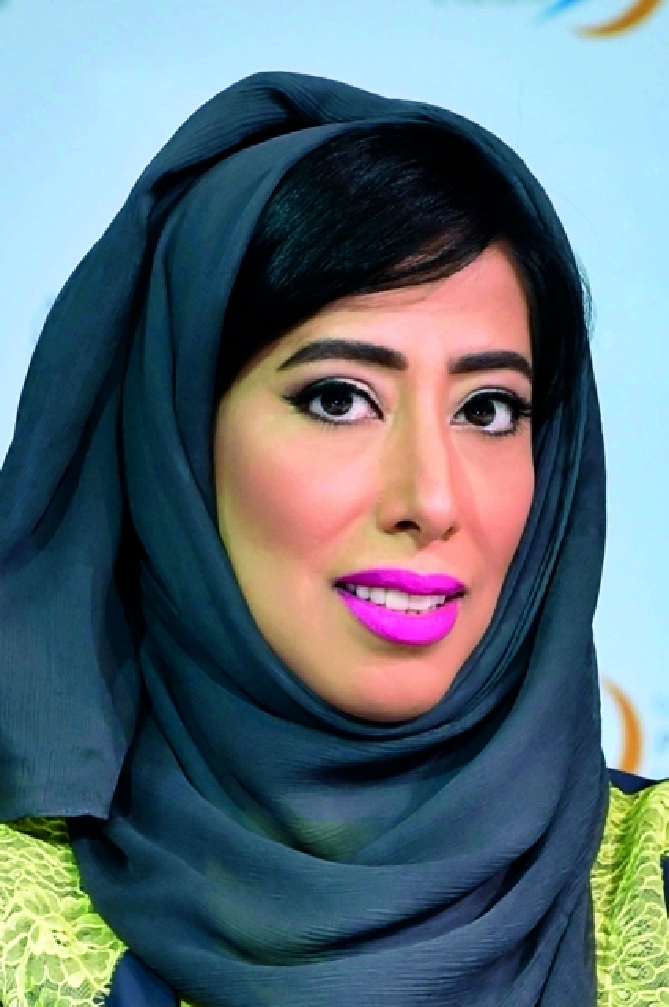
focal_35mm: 70
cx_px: 334
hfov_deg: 19.4
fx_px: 1956
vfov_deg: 28.9
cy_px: 504
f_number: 4.5
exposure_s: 1/100
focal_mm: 70
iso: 400
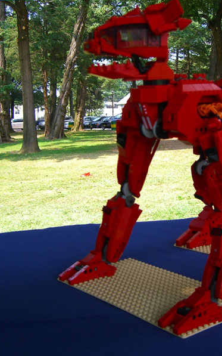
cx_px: 157
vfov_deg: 37.5
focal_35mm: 54
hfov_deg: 23.8
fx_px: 523
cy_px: 178
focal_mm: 7.9
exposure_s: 1/320
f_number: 2.8
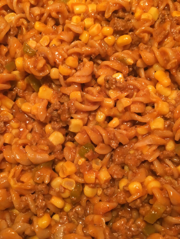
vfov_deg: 61.7
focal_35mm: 29
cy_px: 120
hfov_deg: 48.2
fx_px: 201
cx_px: 90
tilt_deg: -72.1
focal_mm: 4.15
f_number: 2.2
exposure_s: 1/30
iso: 160
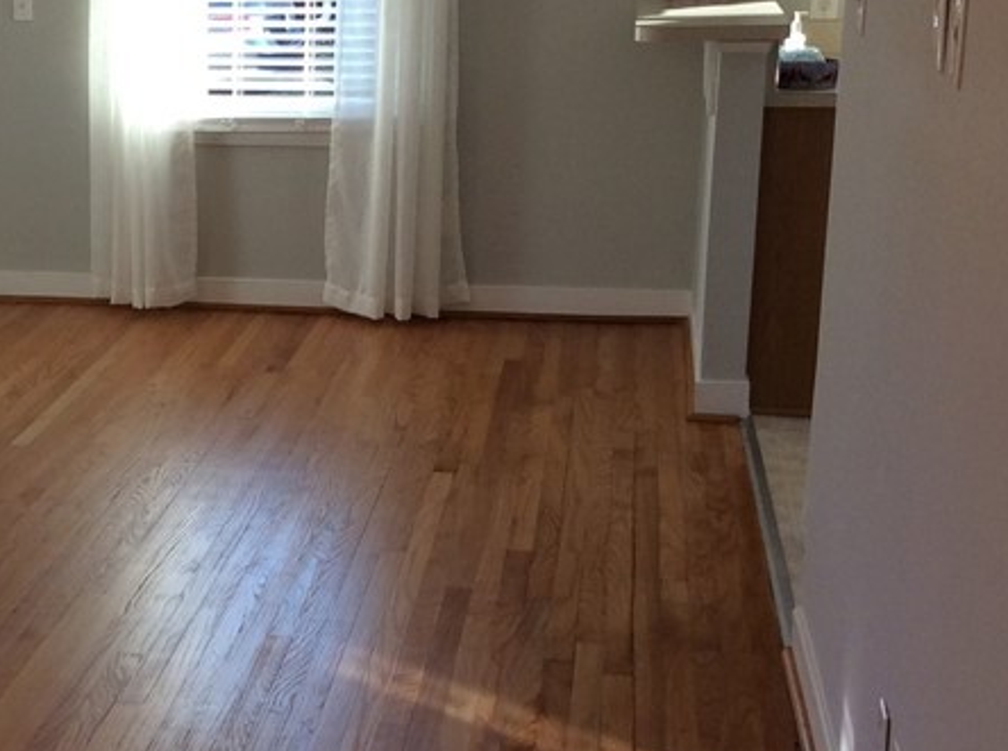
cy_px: 413
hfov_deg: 25.3
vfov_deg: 19.8
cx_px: 36
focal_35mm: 74
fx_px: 2150
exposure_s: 1/60
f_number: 2.4
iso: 40
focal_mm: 3.3
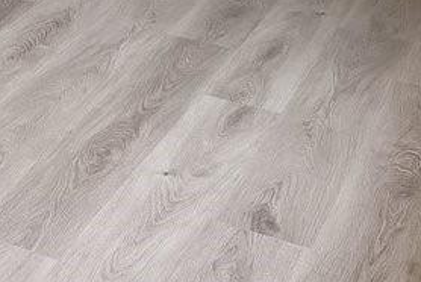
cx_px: -304
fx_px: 1206
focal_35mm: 103
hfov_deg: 16.9
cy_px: -451
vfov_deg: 10.8
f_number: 11
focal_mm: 14
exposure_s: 1/5
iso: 200
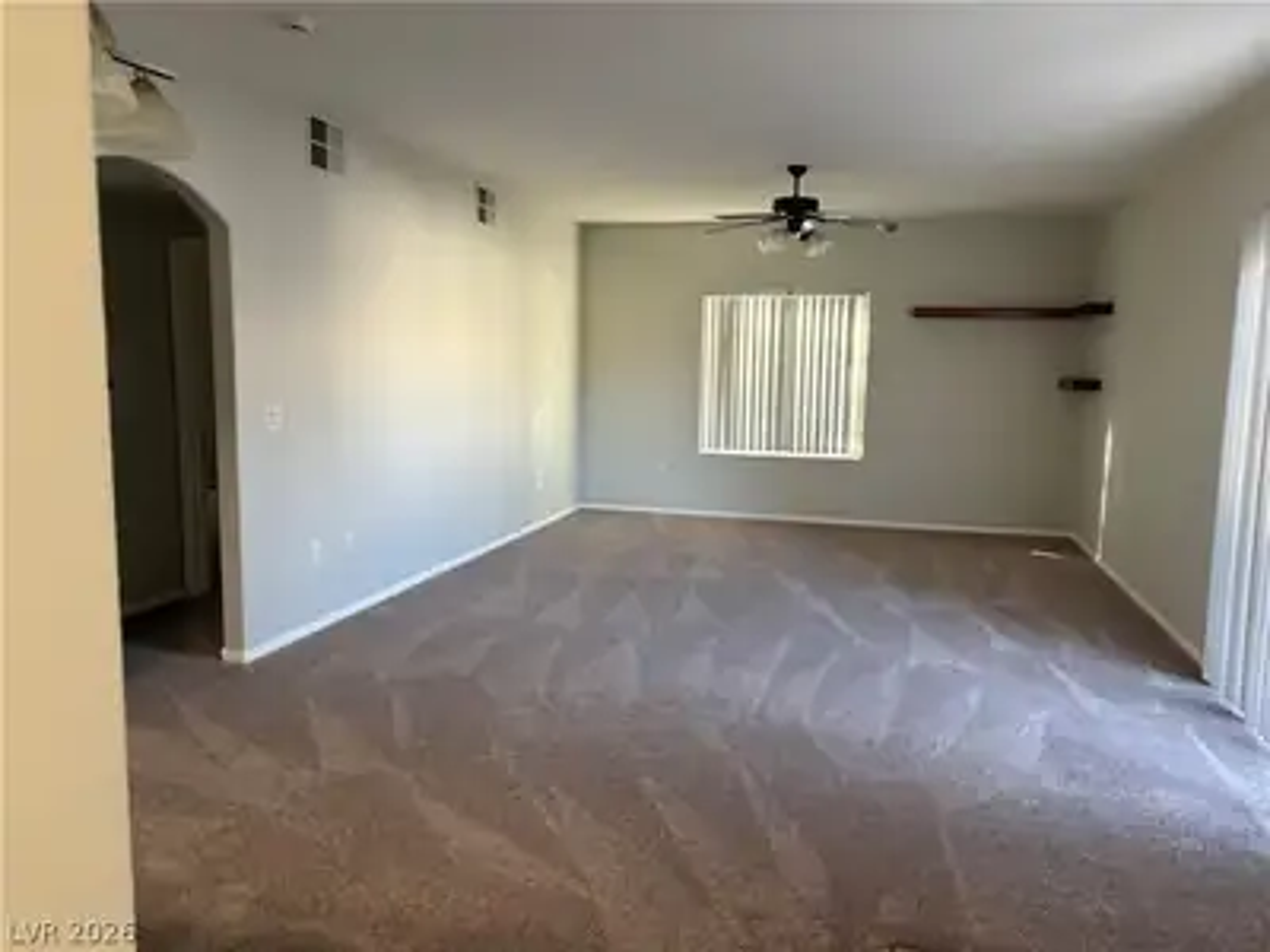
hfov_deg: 67.3
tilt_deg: -5.4
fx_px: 954
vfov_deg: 53.1
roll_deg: -0.6
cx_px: 635
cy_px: 476
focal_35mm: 26
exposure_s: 1/60
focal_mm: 5.96
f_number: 1.6
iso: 160
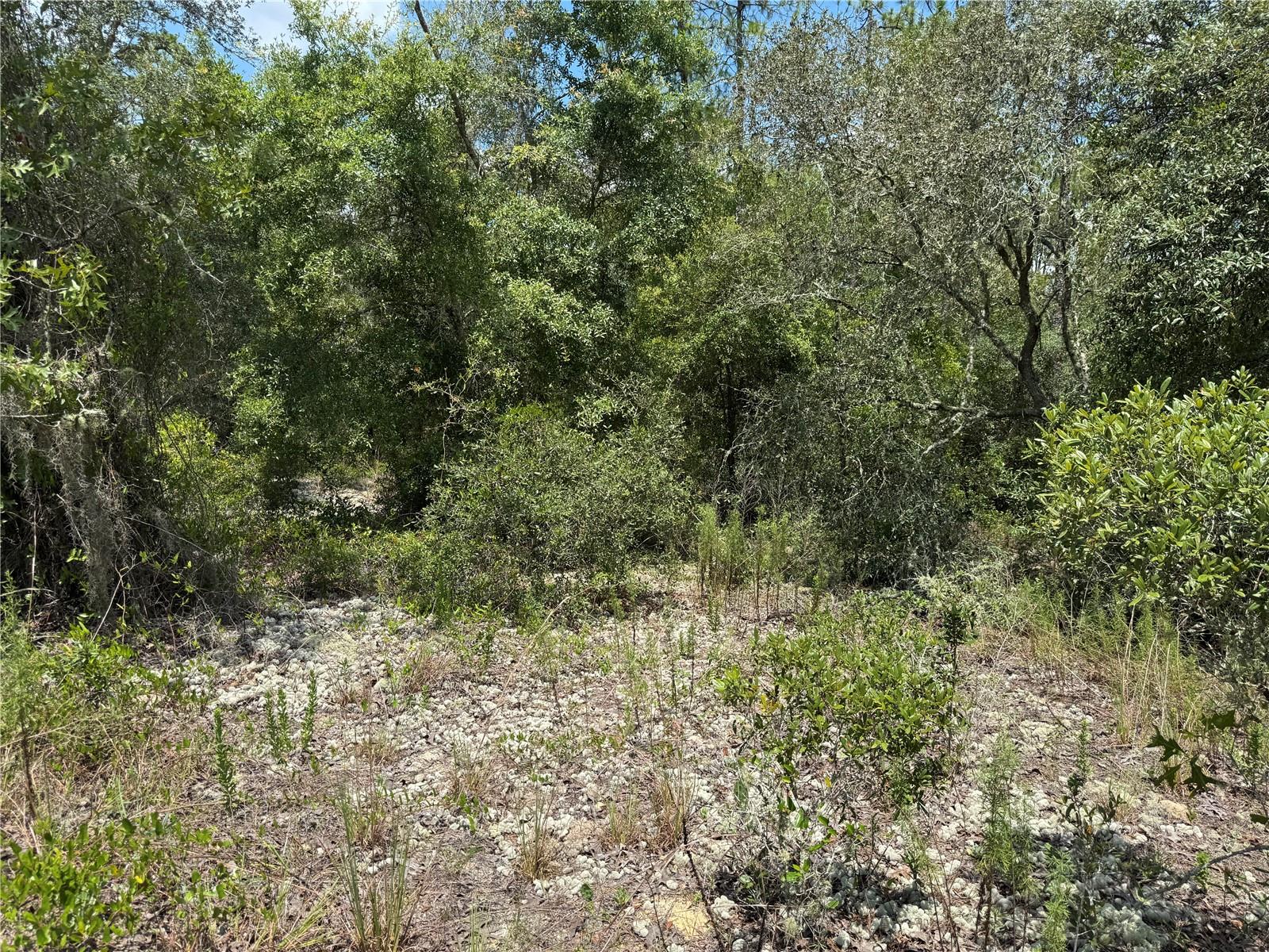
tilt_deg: -6.2
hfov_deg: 71.6
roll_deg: -1.8
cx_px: 634
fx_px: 880
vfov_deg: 56.8
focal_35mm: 24
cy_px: 476
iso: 80
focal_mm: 6.76
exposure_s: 1/2415
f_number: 1.78
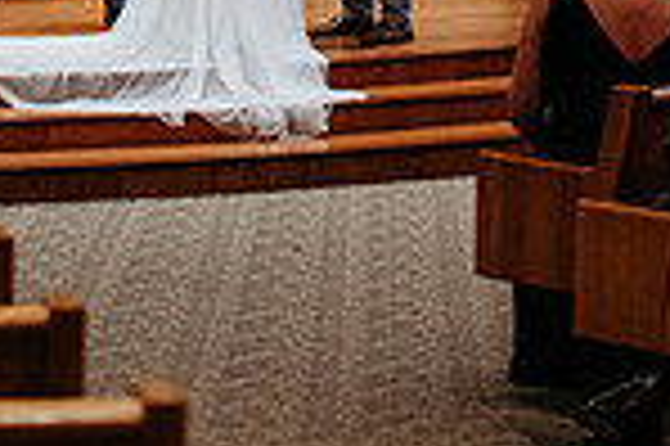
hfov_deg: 9.7
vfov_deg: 6.3
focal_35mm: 212
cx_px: 216
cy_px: -460
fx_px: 3941
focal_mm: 70
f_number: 2.8
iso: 2000
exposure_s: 1/250
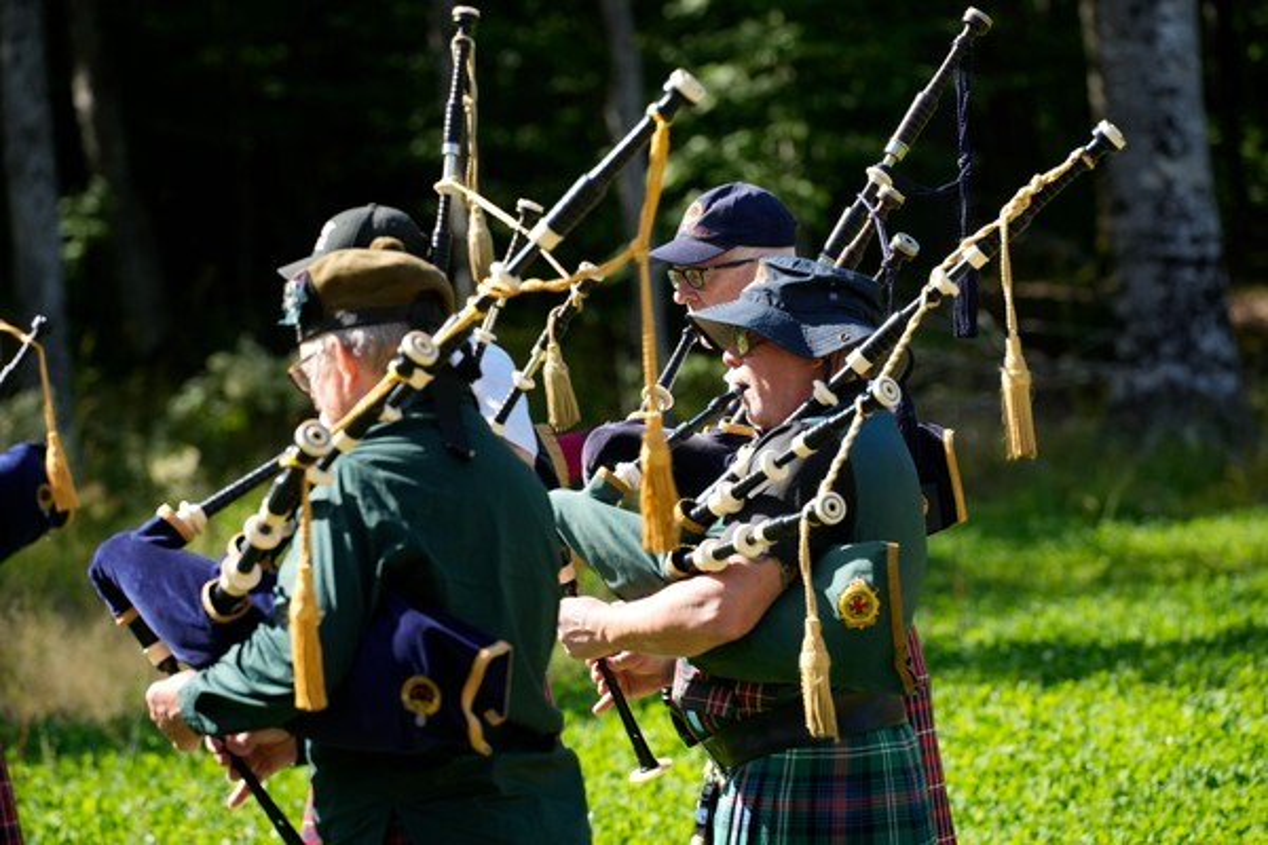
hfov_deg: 11.4
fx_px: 6340
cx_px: 634
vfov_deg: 7.6
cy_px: 422
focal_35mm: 180
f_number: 5
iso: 640
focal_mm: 180
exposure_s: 1/1000
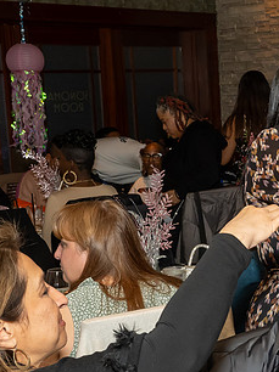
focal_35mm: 80
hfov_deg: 17.5
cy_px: 232
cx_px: 343
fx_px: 861
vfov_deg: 24.4
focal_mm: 23
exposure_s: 1/250
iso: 1000
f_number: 8
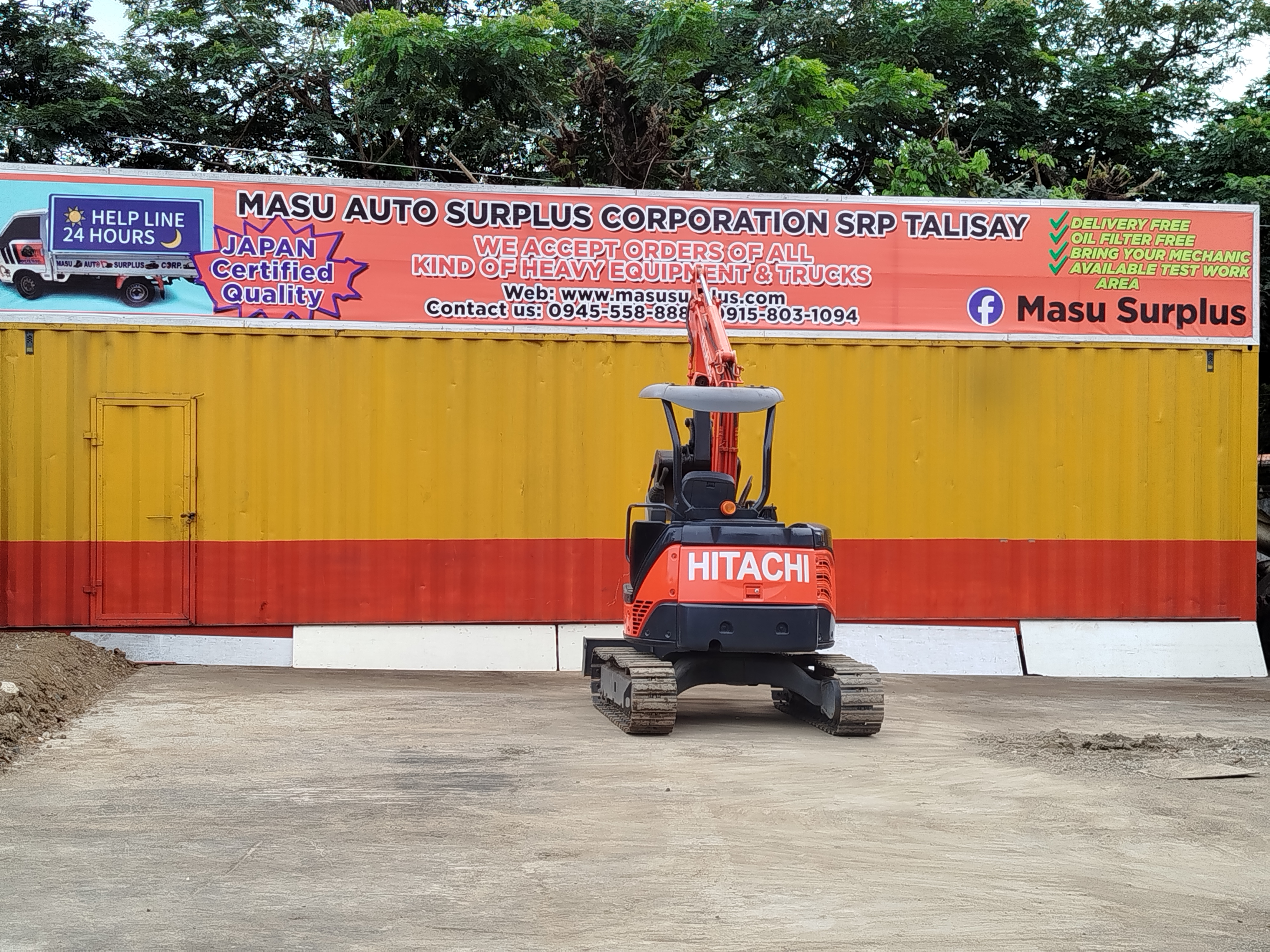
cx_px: 635
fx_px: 1944
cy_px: 476
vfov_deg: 27.5
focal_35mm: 53
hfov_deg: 36.2
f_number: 1.7
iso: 50
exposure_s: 1/261
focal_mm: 5.31
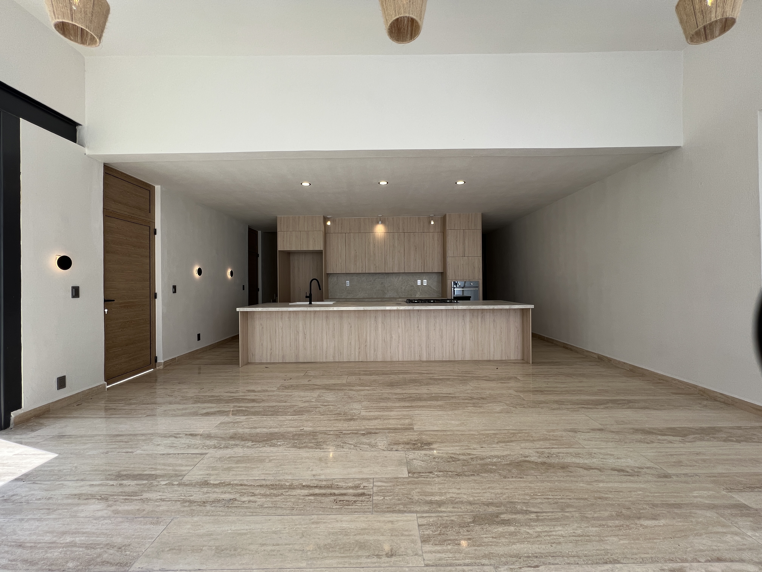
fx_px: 286
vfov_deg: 89.9
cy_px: 286
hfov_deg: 106.2
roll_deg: +0.1
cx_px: 381
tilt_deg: -0.2
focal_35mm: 13
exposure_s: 1/301
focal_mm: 1.57
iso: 32
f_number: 1.8
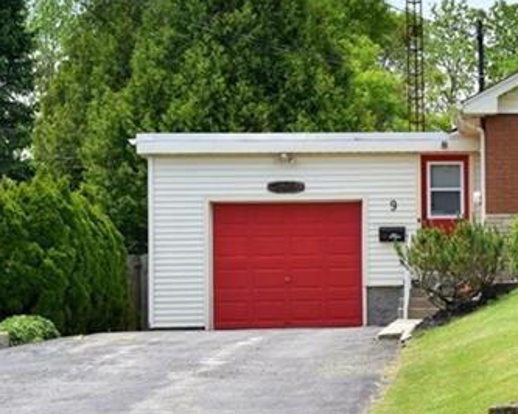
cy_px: 244
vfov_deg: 15.2
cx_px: 758
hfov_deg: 17.3
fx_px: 1548
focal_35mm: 101
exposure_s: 1/400
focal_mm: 35
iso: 500
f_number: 11
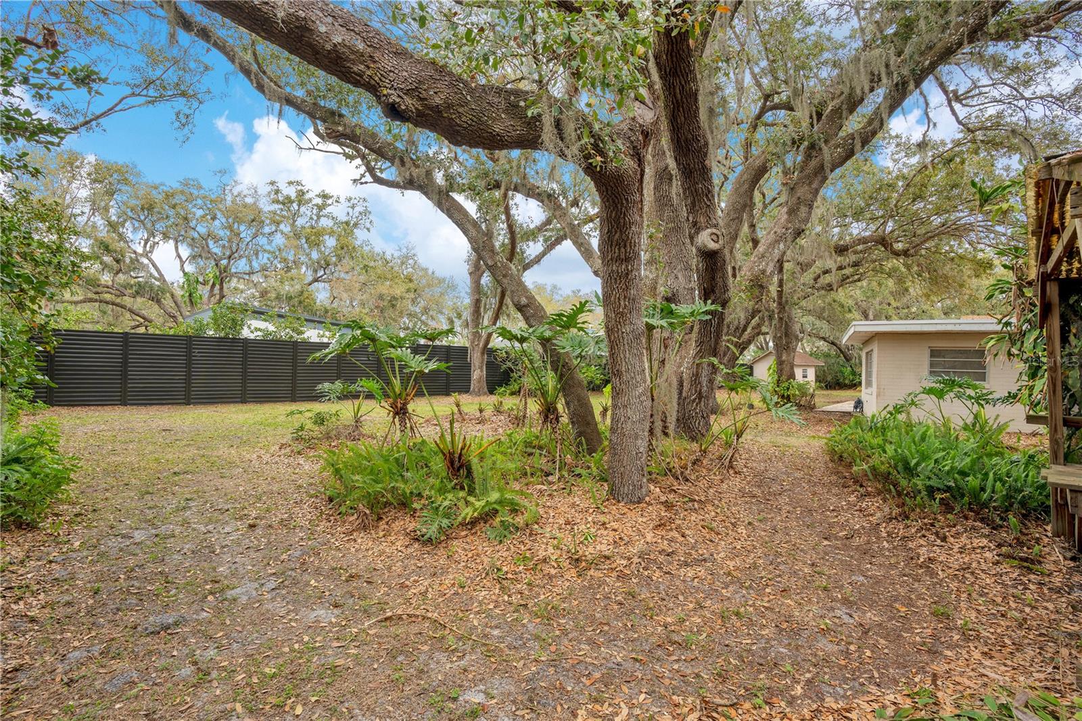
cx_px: 541
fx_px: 481
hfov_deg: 96.7
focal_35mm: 16
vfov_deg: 73.7
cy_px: 360
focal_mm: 16
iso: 100
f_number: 8
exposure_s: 1/30
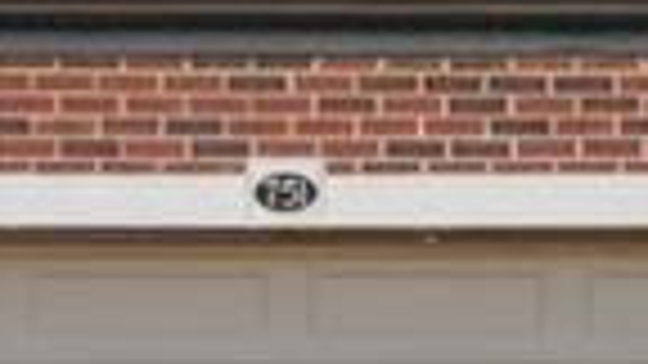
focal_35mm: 223
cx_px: 558
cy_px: -348
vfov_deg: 5.3
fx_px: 3832
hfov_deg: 9.6
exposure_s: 1/100
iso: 200
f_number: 16
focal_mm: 30
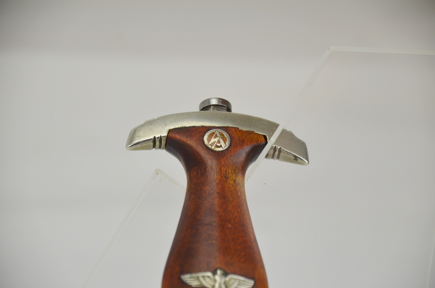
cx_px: 218
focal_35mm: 202
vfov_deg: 6.8
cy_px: 144
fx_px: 2442
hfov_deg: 10.2
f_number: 5.6
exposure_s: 1/250
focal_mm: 135
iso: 720
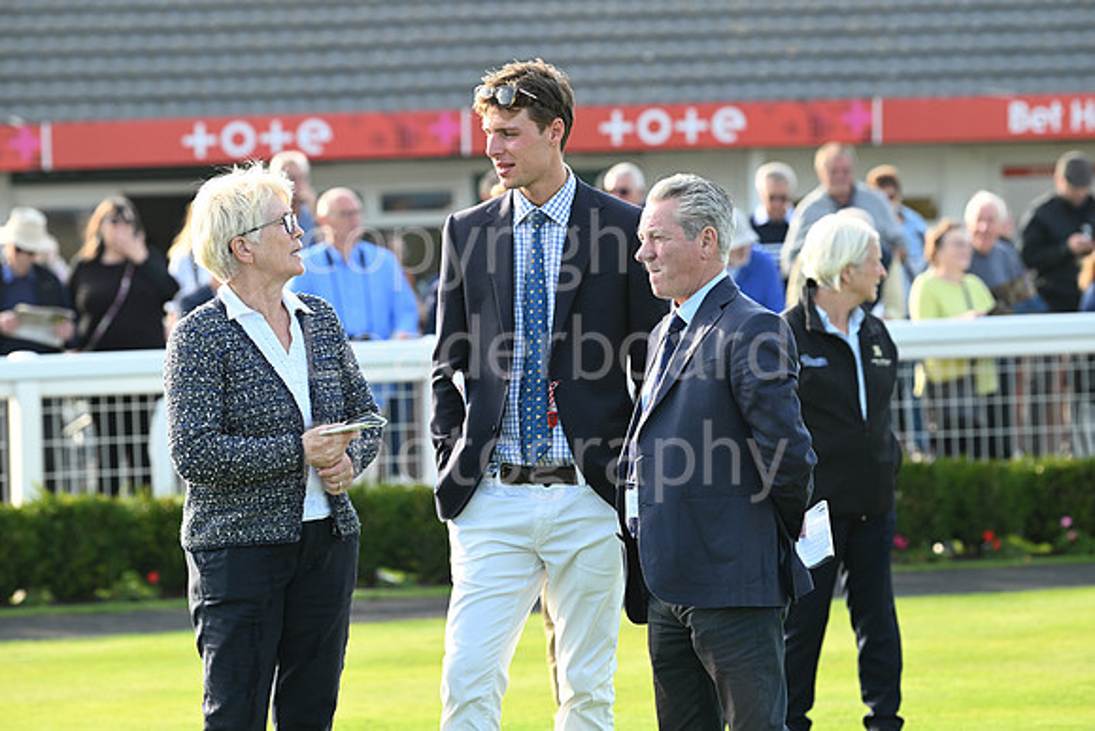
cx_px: 548
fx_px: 6084
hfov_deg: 10.3
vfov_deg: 6.9
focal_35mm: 200
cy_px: 366
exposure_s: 1/400
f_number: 5.6
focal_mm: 200
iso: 500
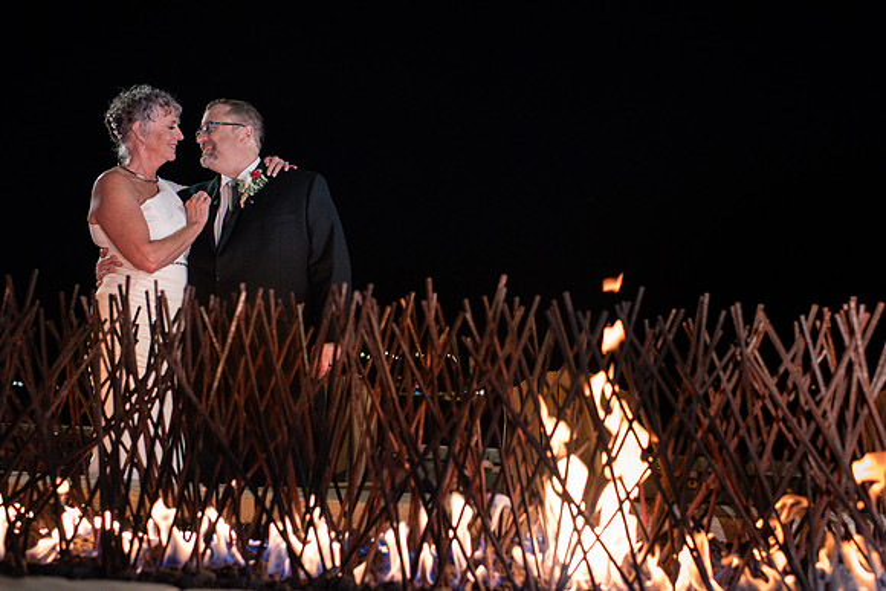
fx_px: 862
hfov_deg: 54.4
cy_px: 296
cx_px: 443
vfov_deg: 37.9
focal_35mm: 35
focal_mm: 35
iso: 2000
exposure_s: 1/200
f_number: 3.2
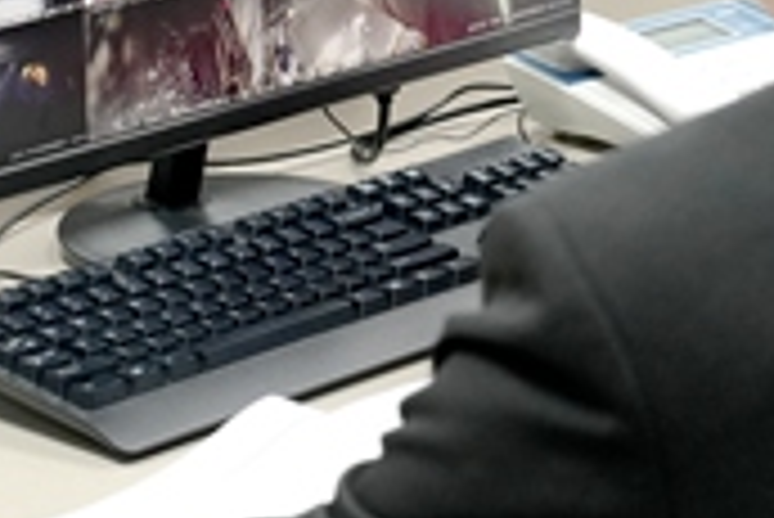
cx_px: 850
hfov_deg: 11.4
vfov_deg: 7.6
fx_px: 3830
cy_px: -216
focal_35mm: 178
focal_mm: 51
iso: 2000
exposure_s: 1/160
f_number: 4
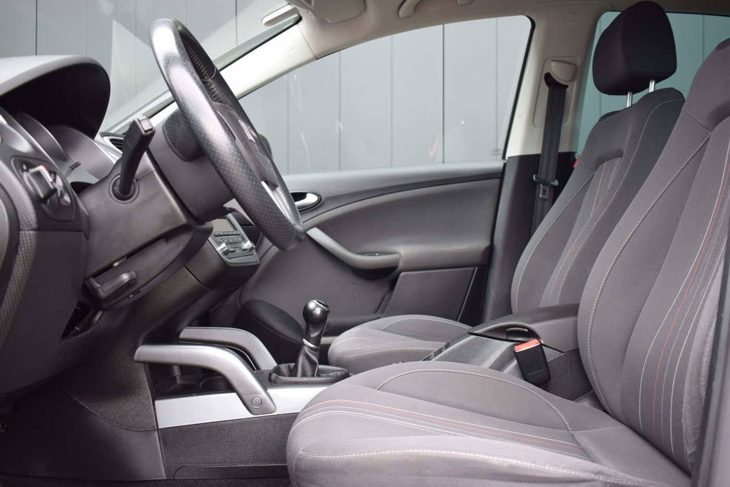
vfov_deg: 36.9
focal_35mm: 36
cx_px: 365
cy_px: 244
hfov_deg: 53.1
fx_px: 730
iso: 400
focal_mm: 24
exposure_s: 1/80
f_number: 4.5
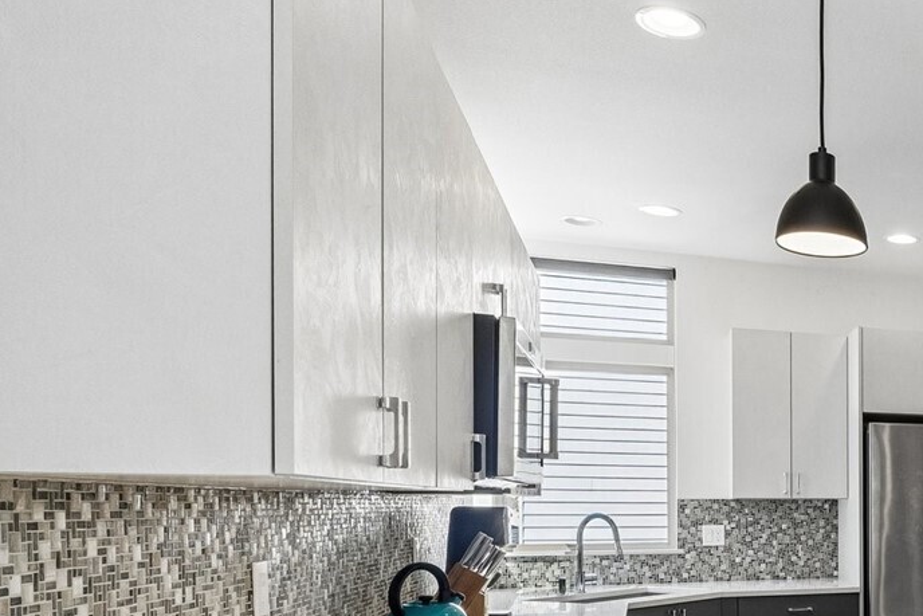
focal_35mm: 37
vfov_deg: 34.8
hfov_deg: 39.5
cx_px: 1074
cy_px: 497
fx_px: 949
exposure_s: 1/25
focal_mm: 10
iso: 250
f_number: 9
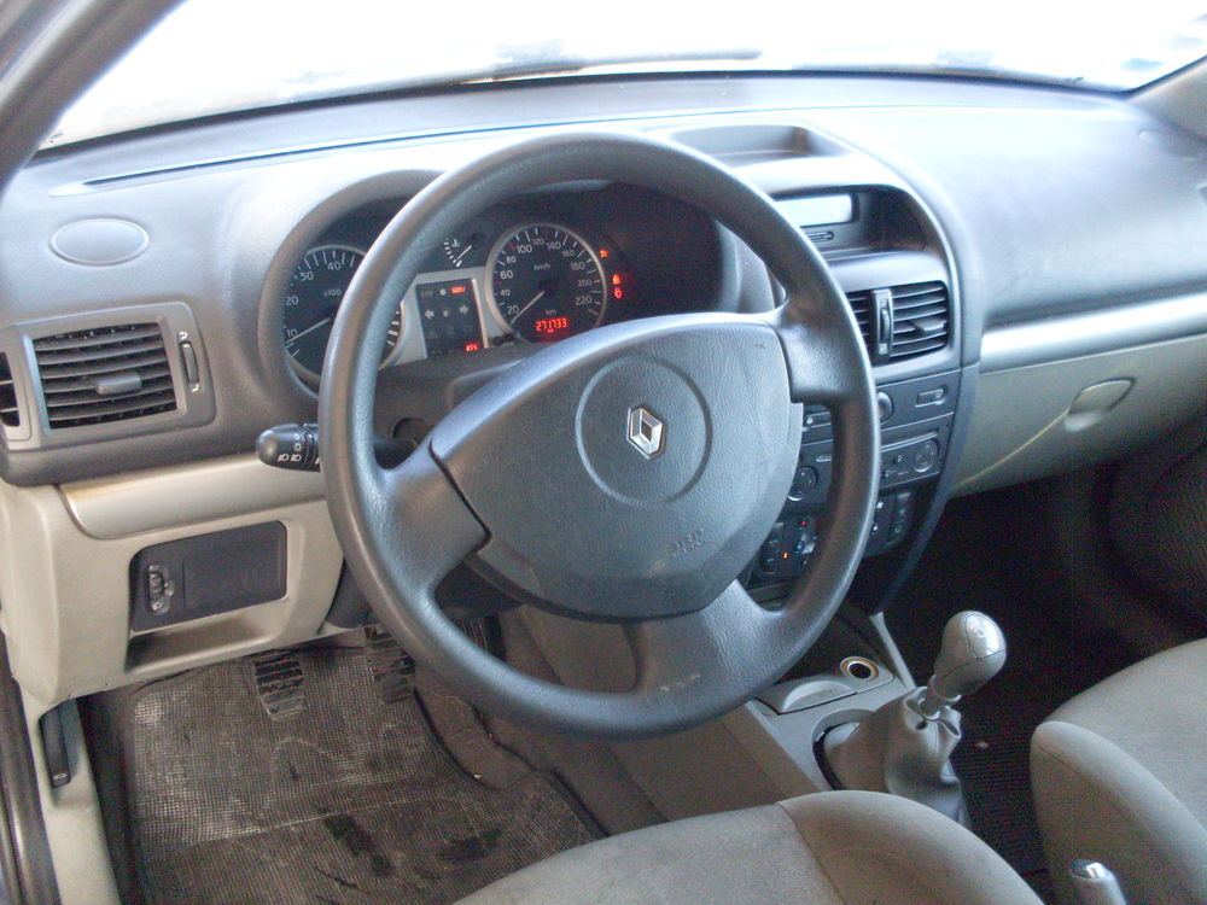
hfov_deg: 49.0
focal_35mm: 38
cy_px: 452
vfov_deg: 37.7
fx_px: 1325
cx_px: 604
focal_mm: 6.3
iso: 200
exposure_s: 1/45
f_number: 2.8
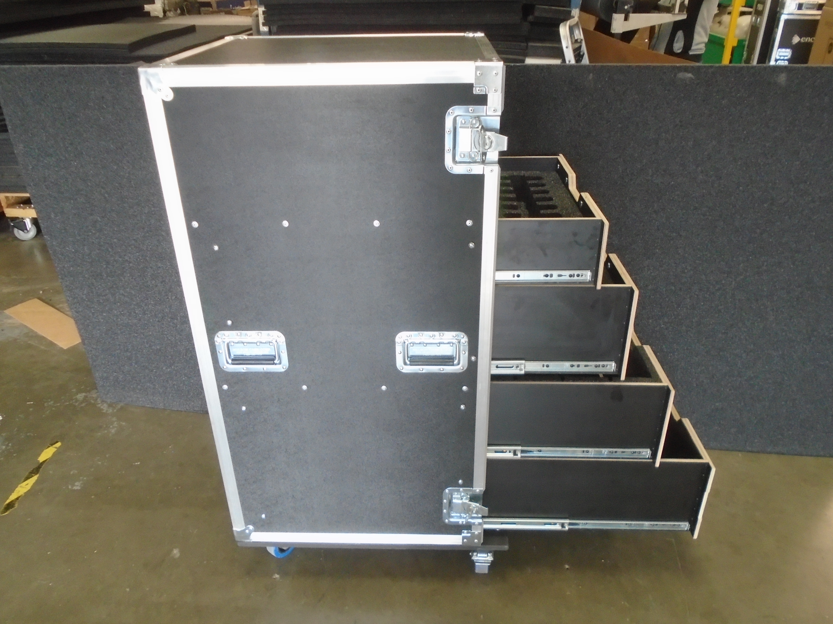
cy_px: 312
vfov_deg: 53.1
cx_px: 416
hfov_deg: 67.3
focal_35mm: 26
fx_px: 626
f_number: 3.2
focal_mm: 4.6
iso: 320
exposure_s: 1/30
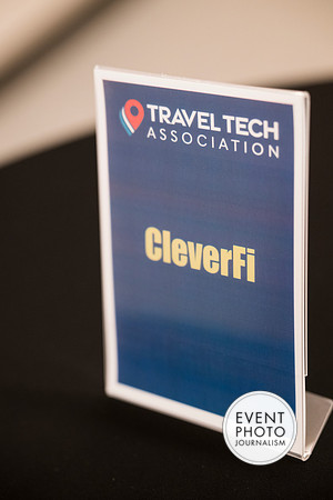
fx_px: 1304
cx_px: 166
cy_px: 250
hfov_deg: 14.6
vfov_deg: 21.7
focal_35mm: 94
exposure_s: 1/200
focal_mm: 94
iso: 1800
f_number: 3.2
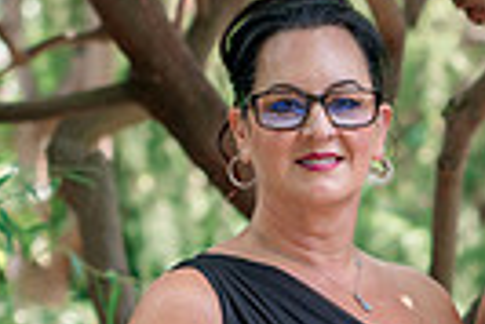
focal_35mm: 218
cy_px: 446
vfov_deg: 6.3
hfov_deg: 9.4
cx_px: 405
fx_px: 2940
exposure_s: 1/1000
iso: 320
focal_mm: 50
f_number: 2
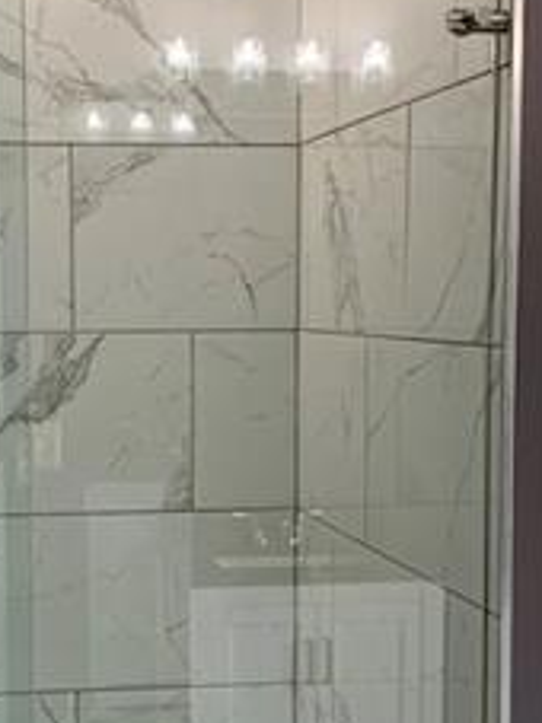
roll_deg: +0.1
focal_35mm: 88
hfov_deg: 16.7
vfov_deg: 22.1
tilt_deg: -6.1
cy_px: 513
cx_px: 156
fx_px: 1839
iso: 80
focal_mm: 4.25
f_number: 1.8
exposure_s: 1/60
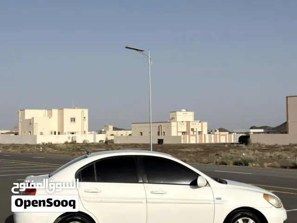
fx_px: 275
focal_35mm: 32
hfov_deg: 56.8
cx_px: 148
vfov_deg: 44.2
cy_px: 112
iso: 64
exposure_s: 1/8000
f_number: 1.78
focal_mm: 6.76
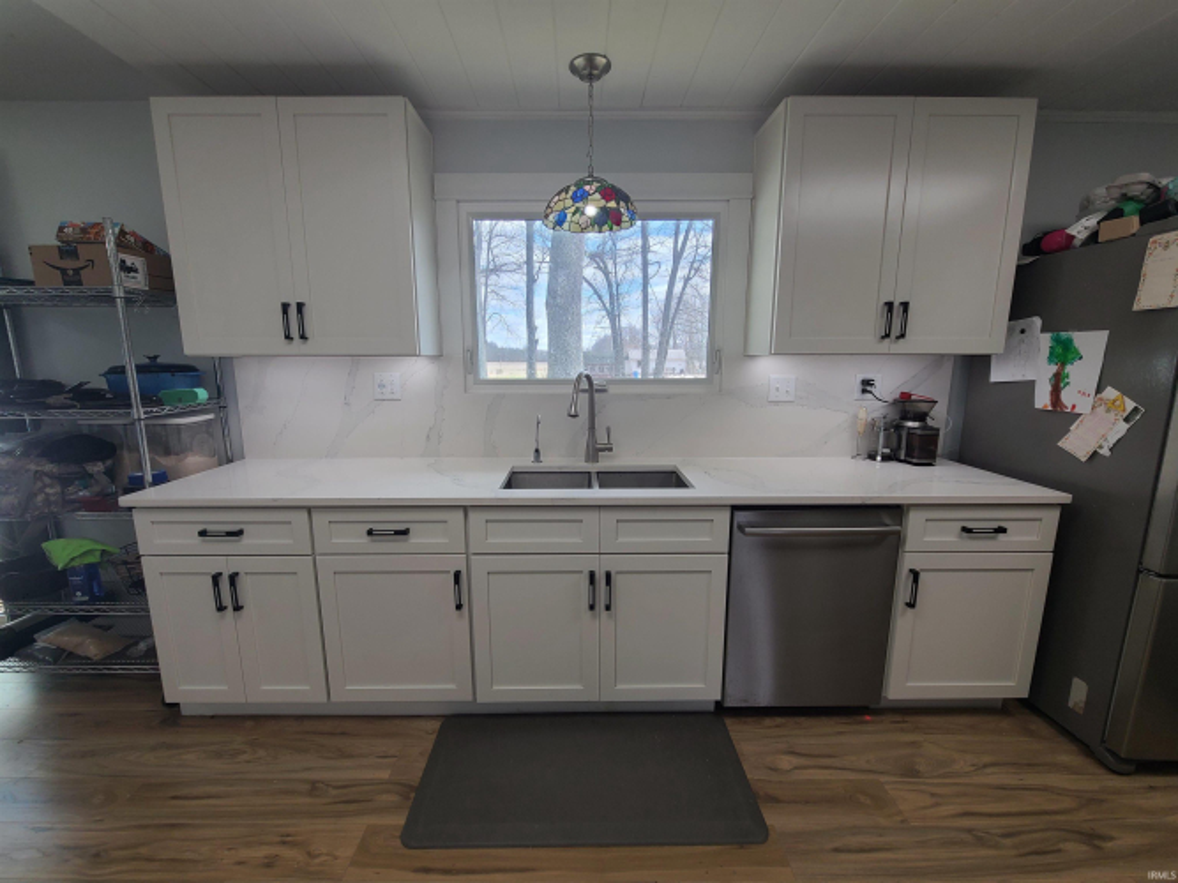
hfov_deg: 106.2
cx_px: 589
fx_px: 442
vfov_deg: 89.9
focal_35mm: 13
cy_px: 442
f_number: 2.2
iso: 50
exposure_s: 1/137
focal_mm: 2.2
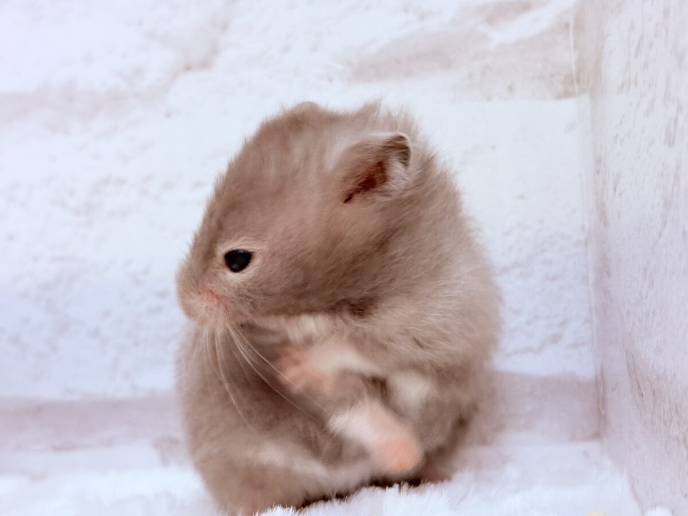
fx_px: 1034
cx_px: 344
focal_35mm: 52
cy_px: 258
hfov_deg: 36.8
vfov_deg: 28.0
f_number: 1.6
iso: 80
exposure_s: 1/50
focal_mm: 5.96
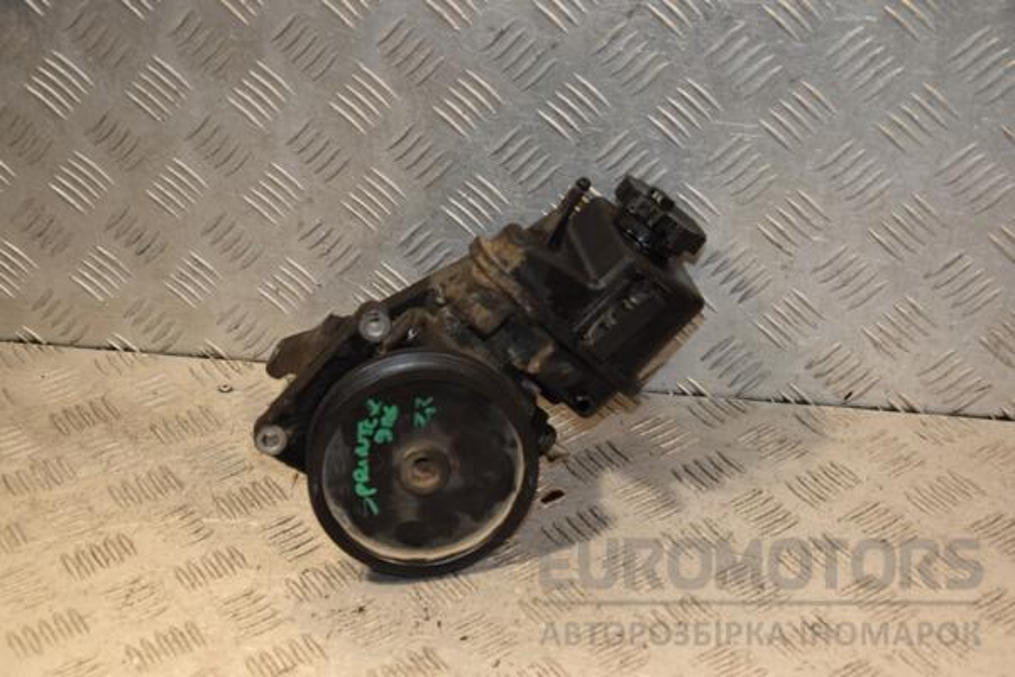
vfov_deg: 21.6
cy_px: 338
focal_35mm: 63
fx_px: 1776
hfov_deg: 31.9
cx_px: 508
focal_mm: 42
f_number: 5
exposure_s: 1/200
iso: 800
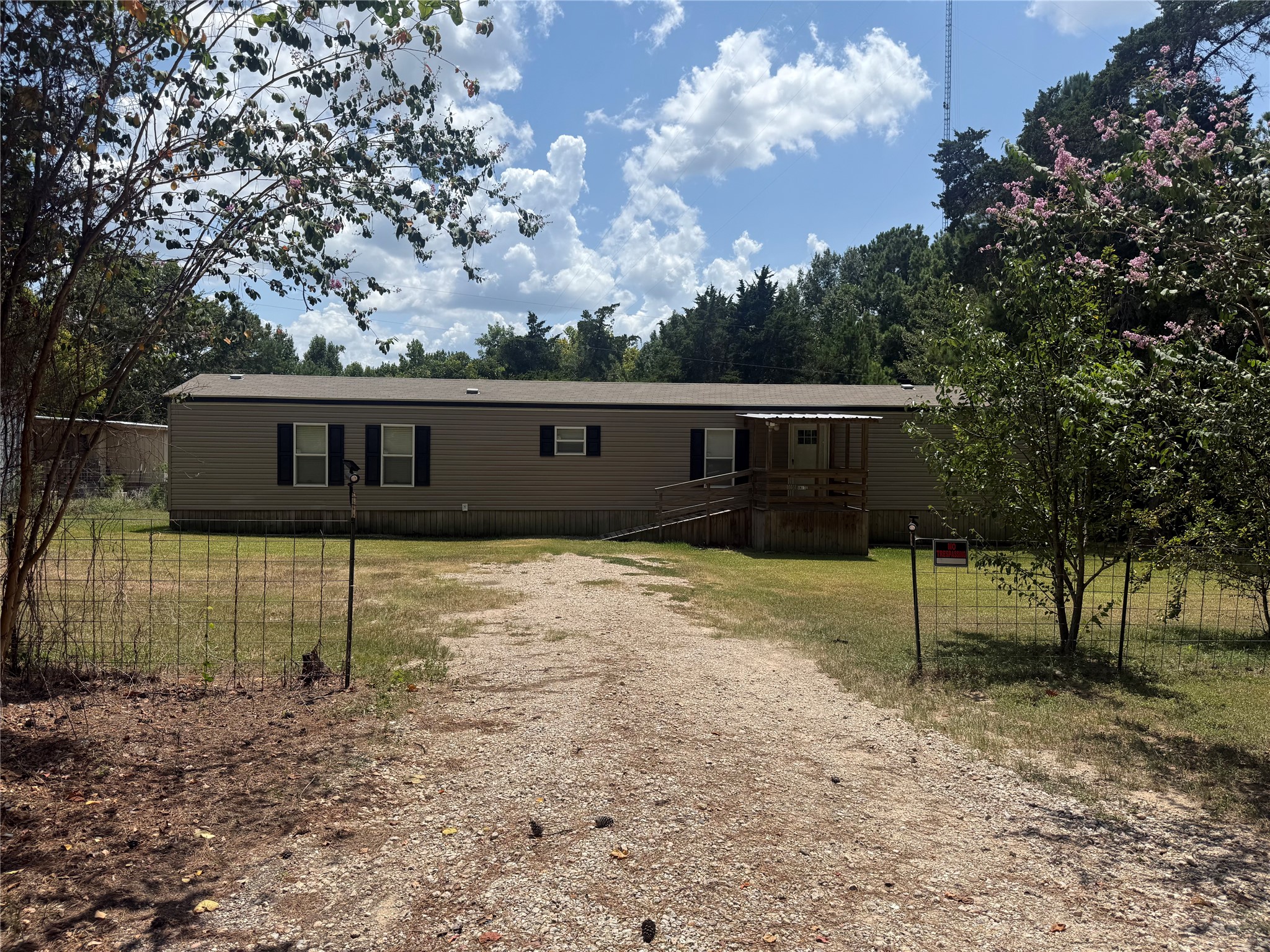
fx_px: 881
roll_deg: +0.0
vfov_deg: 56.8
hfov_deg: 71.6
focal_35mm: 24
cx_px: 635
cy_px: 476
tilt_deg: -0.7
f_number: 1.78
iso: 80
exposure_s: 1/6173
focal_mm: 6.76
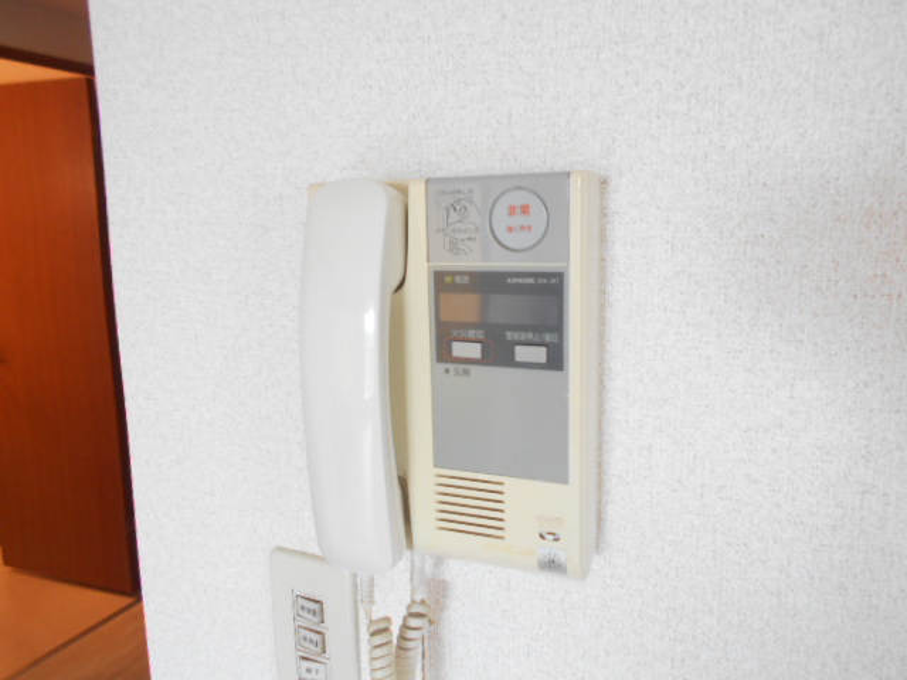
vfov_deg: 53.1
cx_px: 454
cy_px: 340
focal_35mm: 26
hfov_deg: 67.3
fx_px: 681
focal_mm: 4.6
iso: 200
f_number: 3.2
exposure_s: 1/30
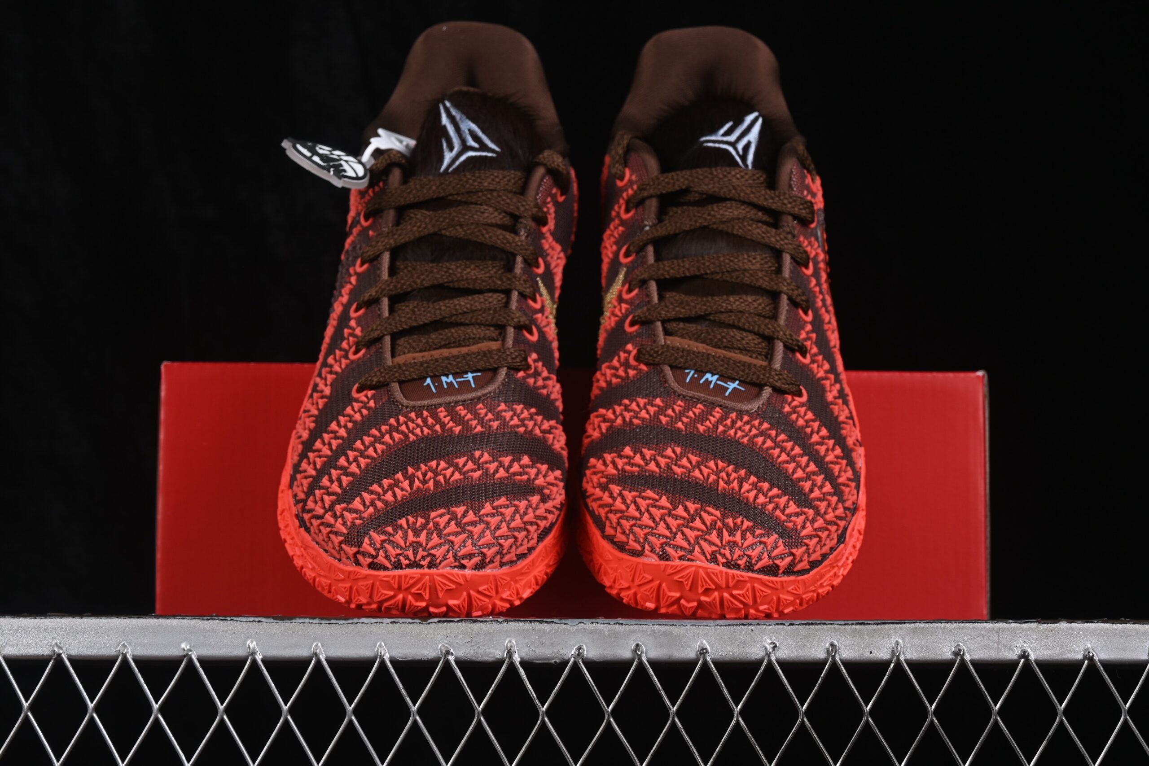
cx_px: 574
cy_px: 383
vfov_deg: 18.2
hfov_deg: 27.0
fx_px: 2394
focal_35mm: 75
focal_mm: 50
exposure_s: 1/80
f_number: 8
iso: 160
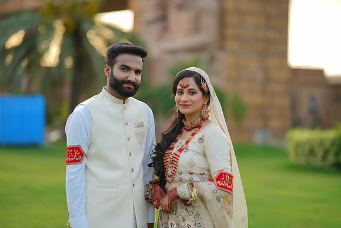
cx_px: 170
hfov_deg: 23.9
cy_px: 114
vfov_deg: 16.1
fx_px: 805
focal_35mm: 85
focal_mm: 85
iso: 50
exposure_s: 1/500
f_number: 1.4
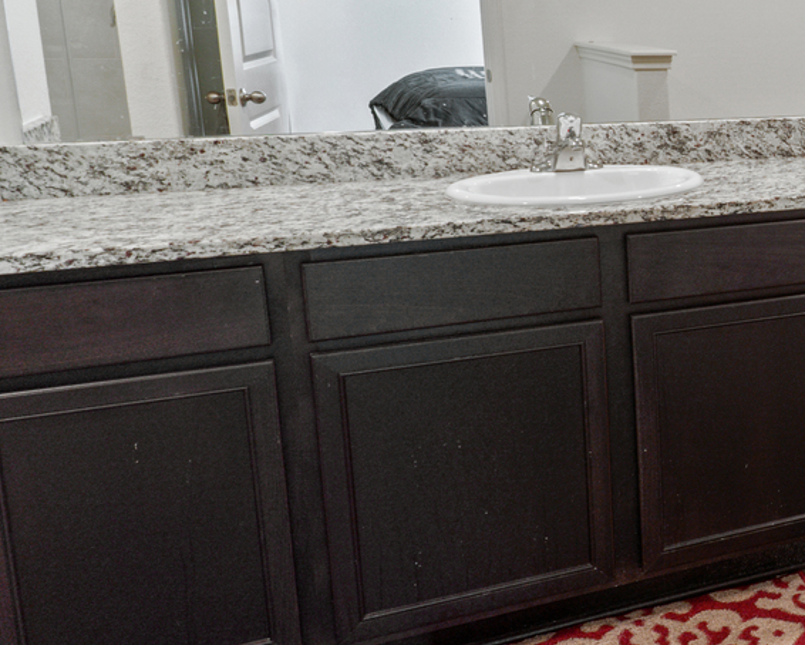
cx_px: 1020
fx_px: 1057
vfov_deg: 33.5
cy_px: 202
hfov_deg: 32.5
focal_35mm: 44
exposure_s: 1/1.67
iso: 100
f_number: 9
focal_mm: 11
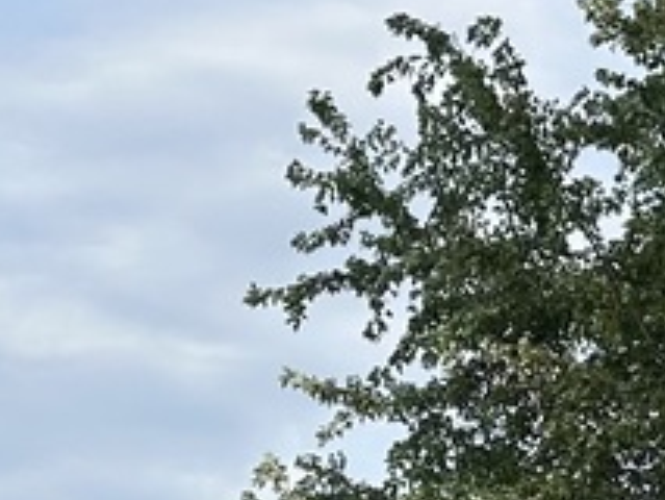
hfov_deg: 10.9
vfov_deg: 8.4
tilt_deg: +15.7
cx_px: 893
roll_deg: +0.8
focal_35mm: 176
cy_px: 375
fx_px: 3383
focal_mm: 5.7
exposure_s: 1/3968
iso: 50
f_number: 1.5
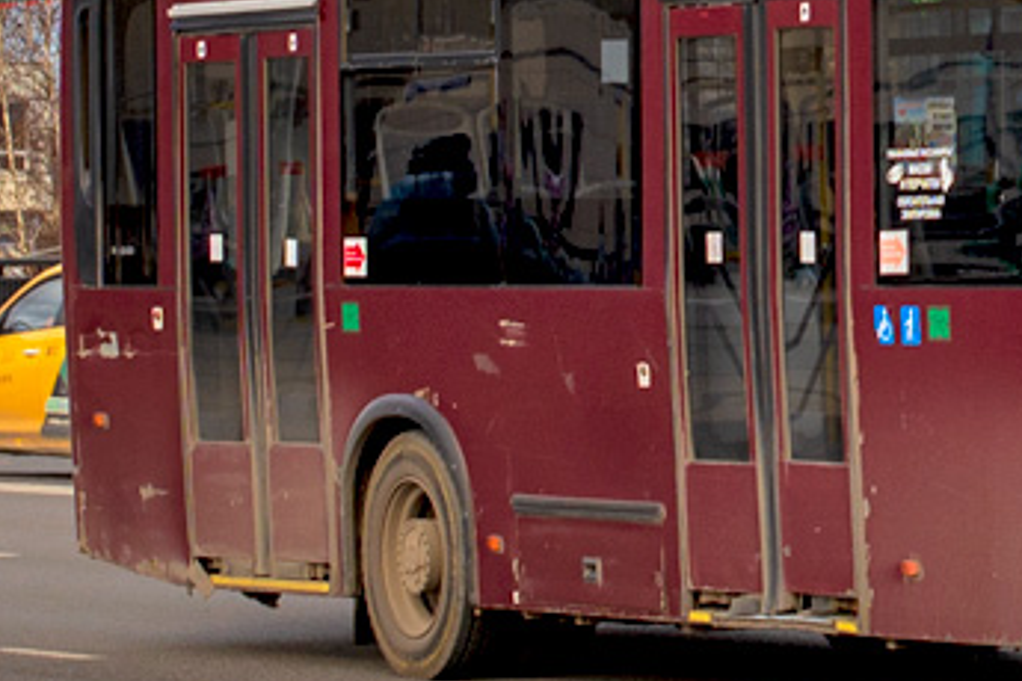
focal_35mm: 174
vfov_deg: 7.9
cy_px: 62
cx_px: 1277
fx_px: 4939
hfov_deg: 11.5
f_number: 6.3
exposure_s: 1/640
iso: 160
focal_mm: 50
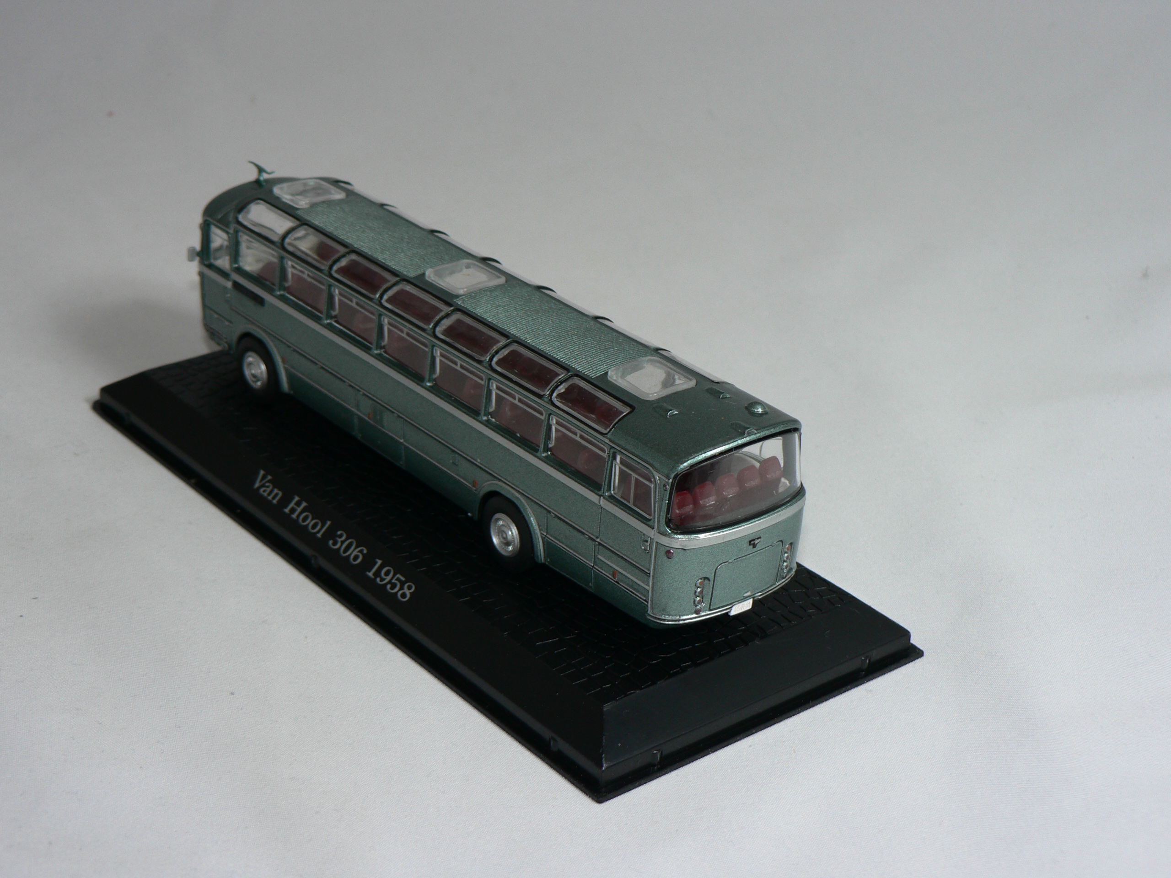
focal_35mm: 64
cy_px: 439
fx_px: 2165
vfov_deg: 22.9
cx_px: 586
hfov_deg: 30.3
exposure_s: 1/60
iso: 80
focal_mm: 10.7
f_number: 3.2
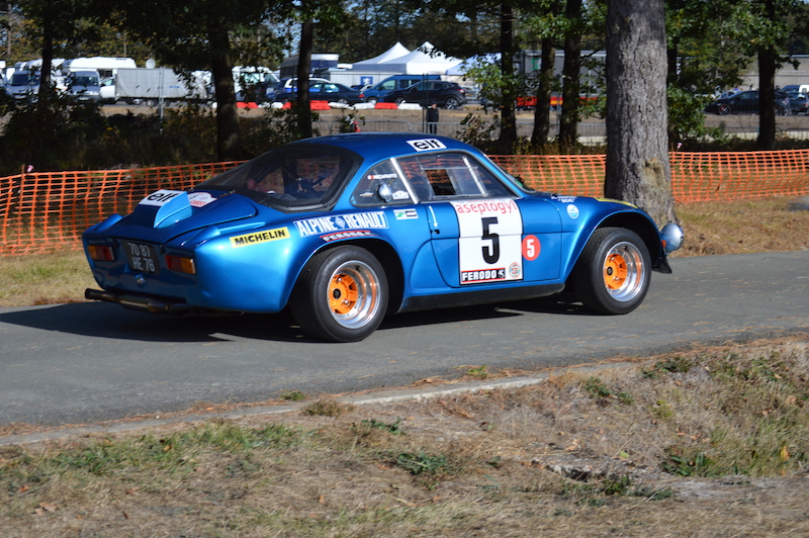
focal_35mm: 82
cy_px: 269
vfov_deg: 16.5
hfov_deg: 24.6
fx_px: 1852
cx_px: 404
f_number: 7.1
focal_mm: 55
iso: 100
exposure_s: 1/400
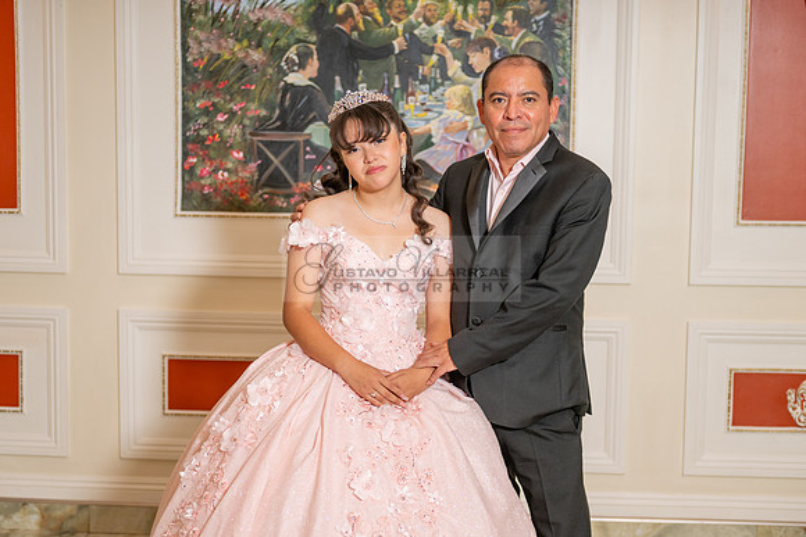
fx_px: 1326
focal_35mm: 59
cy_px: 289
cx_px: 403
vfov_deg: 22.9
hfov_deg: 33.8
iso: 320
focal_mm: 55
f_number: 2.8
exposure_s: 1/200
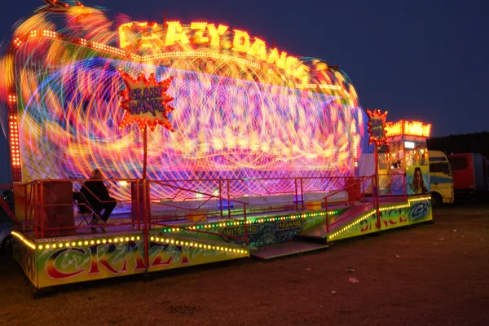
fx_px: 367
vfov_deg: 47.9
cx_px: 244
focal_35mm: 27
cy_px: 163
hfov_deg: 67.4
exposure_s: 5
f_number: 22
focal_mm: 18
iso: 200
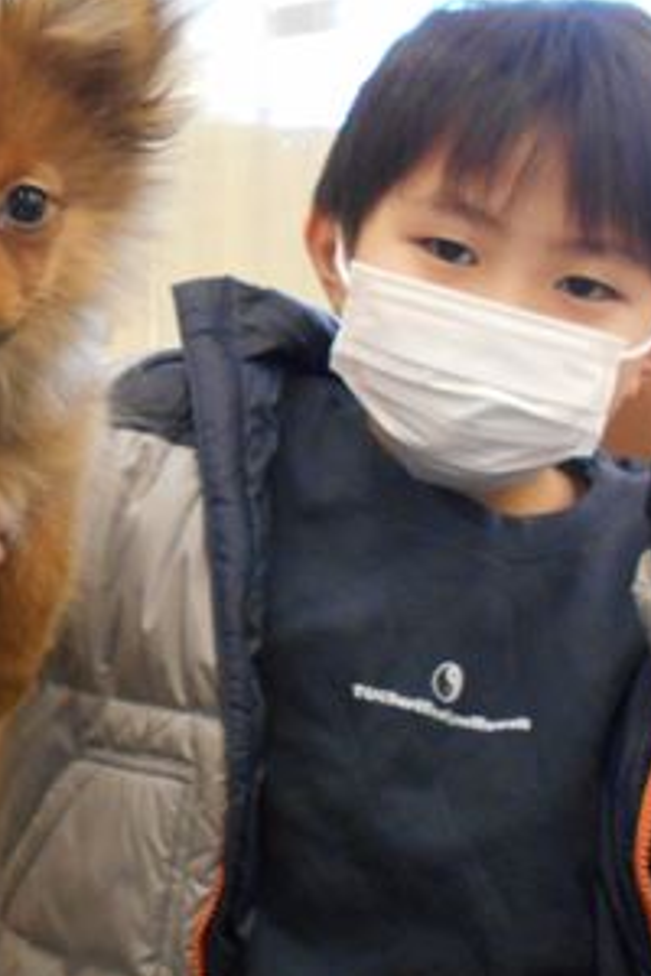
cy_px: 397
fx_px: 1465
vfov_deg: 36.8
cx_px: 107
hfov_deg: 24.6
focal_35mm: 54
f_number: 3.2
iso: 400
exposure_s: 1/30
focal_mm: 4.6
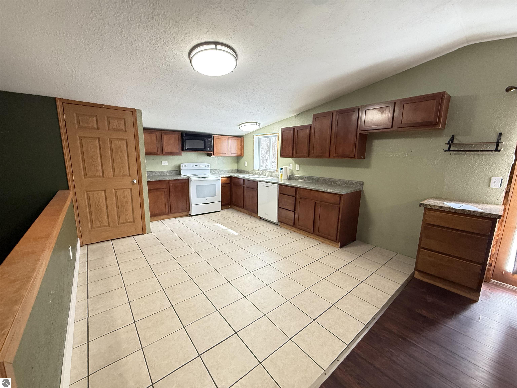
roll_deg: -1.6
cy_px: 194
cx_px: 258
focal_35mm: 14
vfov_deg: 85.7
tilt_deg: -10.3
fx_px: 209
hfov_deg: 102.1
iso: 500
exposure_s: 1/120
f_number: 2.2
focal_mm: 2.22
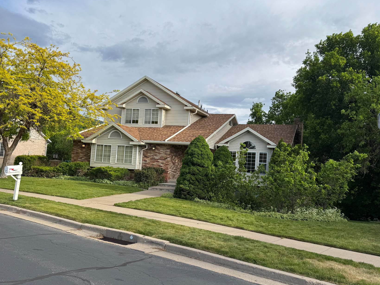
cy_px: 140
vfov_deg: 46.8
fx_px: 329
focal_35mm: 30
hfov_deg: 59.9
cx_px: 208
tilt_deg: +3.7
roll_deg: -4.2
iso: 80
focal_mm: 6.76
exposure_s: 1/2506
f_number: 1.78
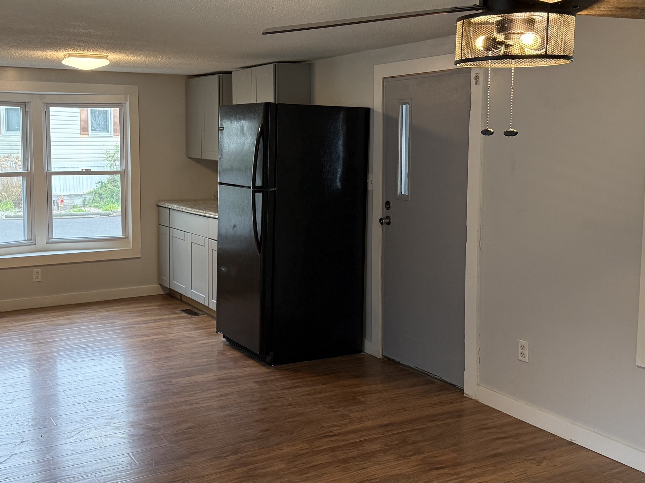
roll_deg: -0.3
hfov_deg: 46.6
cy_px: 204
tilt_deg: -4.2
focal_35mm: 40
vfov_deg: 35.9
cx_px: 274
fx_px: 745
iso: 320
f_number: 1.78
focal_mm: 6.76
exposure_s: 1/120
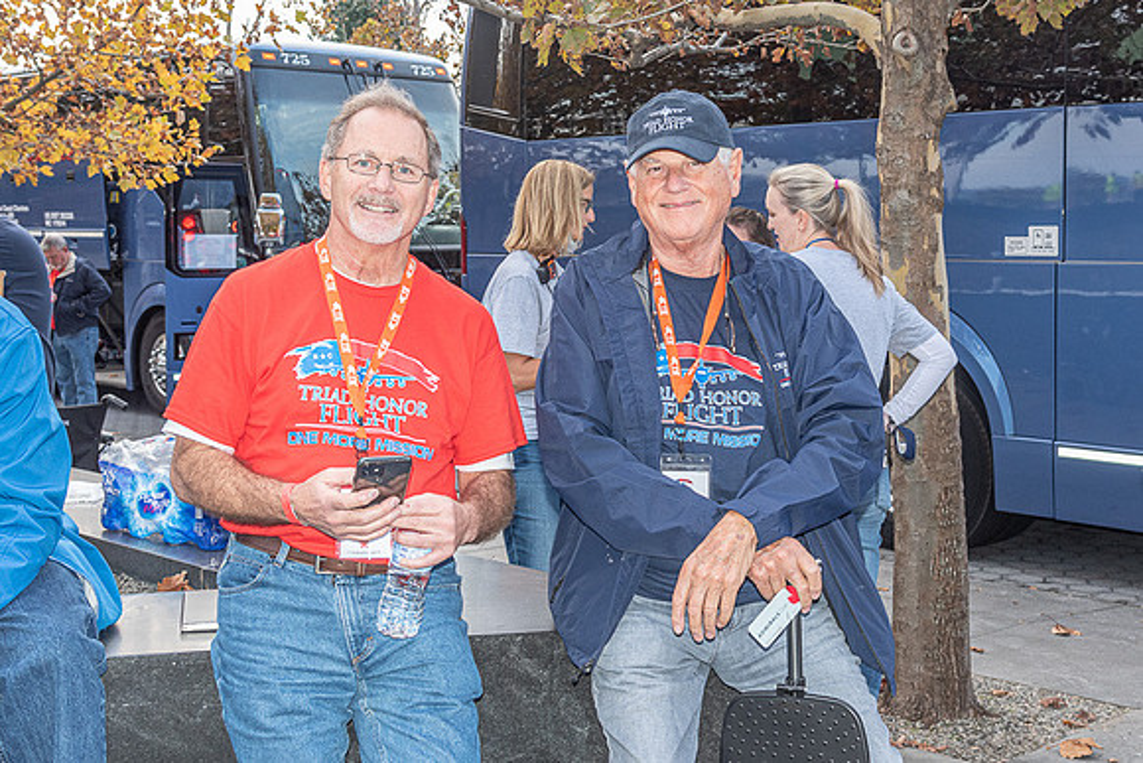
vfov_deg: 27.0
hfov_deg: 39.6
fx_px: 1586
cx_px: 633
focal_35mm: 50
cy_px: 311
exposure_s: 1/250
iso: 500
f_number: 6.3
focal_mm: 31
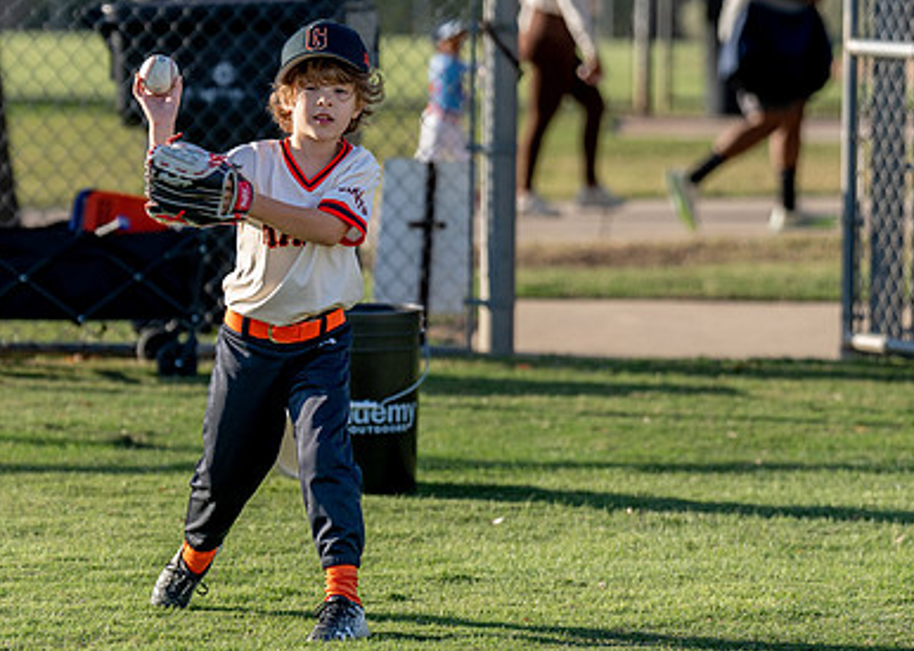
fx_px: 7080
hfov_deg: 7.4
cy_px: 232
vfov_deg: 5.3
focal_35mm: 273
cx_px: 261
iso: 100
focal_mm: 125
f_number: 2.8
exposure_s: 1/1000
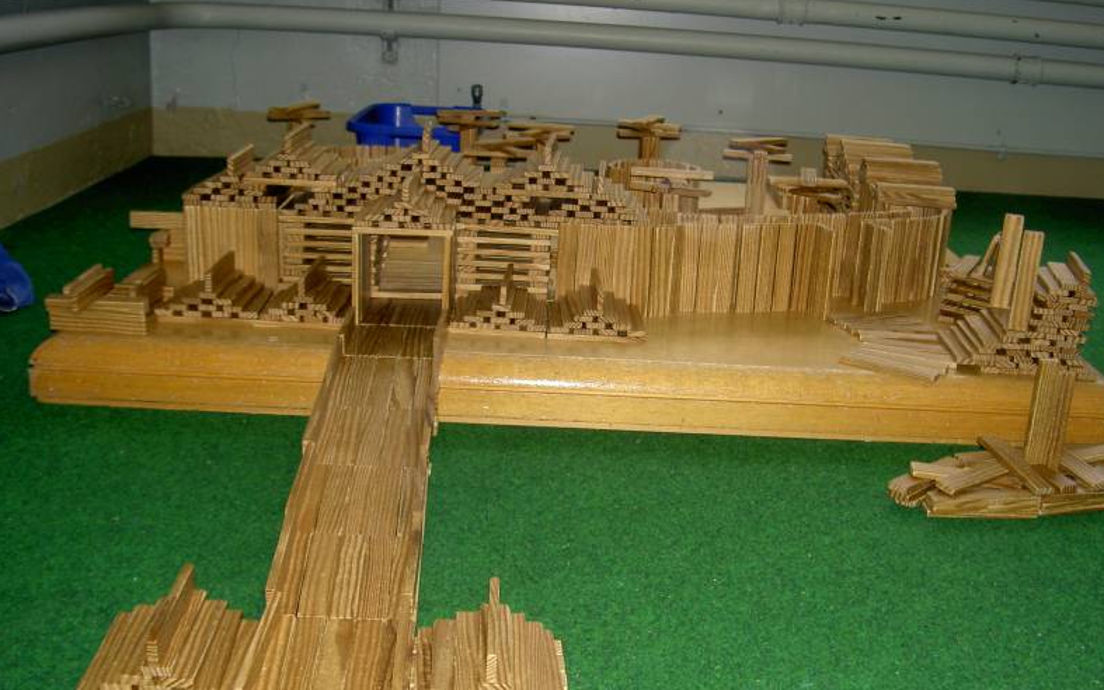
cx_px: 558
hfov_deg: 47.2
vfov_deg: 30.5
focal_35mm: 42
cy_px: 393
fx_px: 1264
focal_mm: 8
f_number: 2.8
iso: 100
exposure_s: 1/60
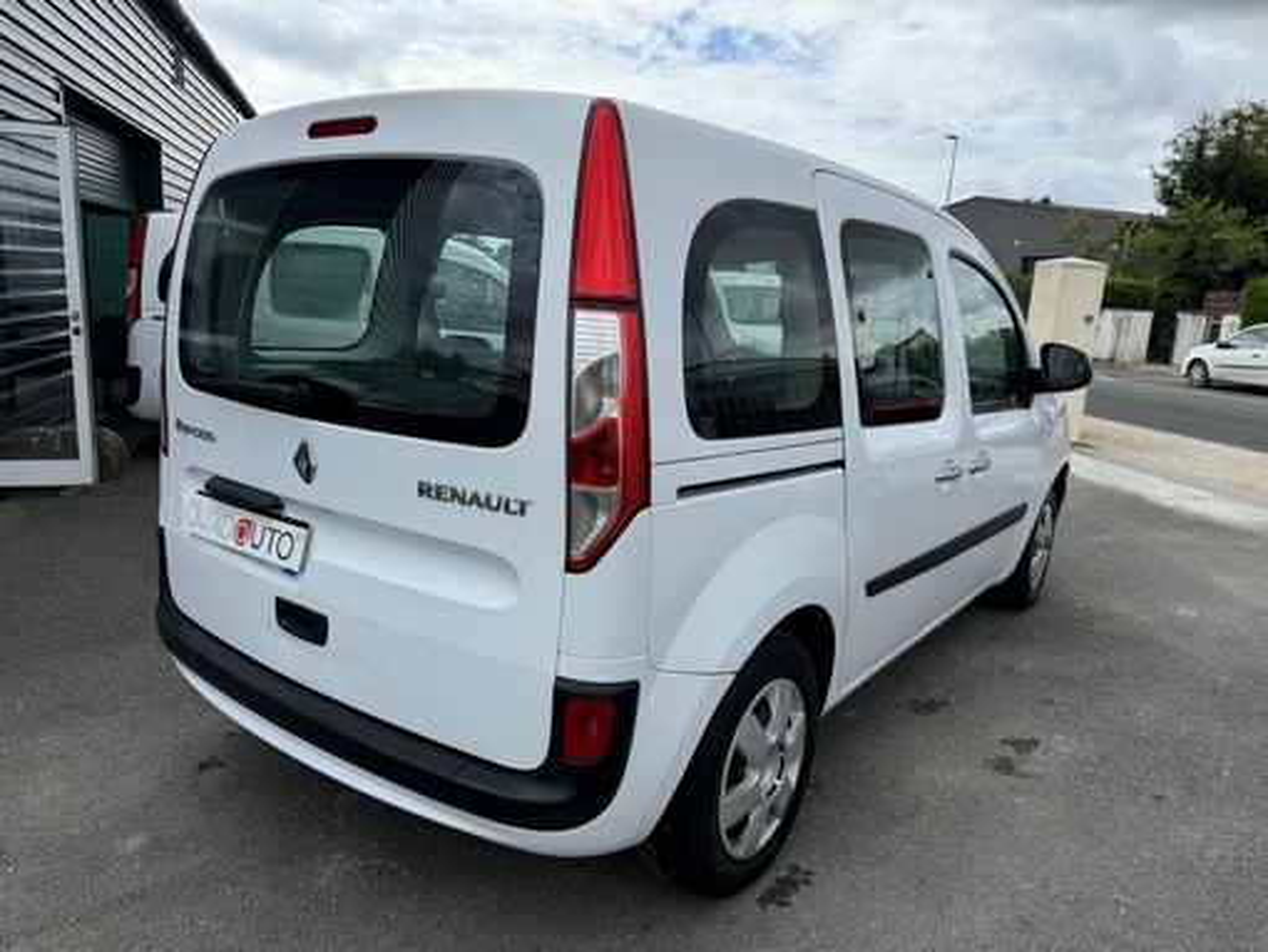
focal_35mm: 24
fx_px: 880
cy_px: 476
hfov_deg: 71.6
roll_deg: -3.5
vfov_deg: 56.9
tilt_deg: -11.6
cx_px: 634
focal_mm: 6.76
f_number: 1.78
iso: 80
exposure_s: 1/2959
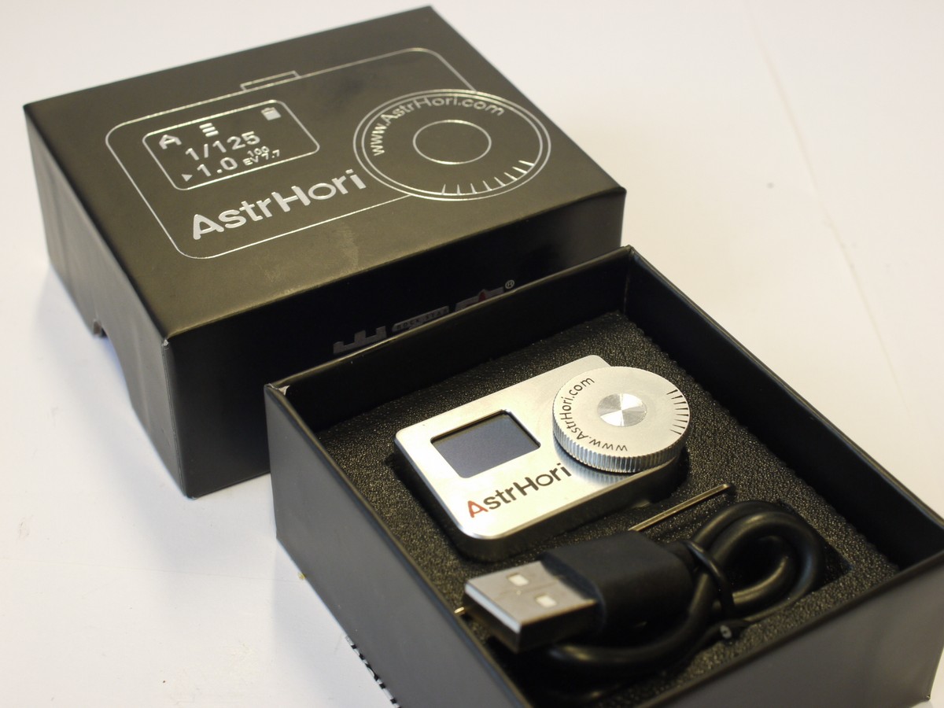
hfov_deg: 32.2
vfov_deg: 24.4
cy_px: 354
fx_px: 1636
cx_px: 472
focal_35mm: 60
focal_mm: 30
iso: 400
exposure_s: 1/15
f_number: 8
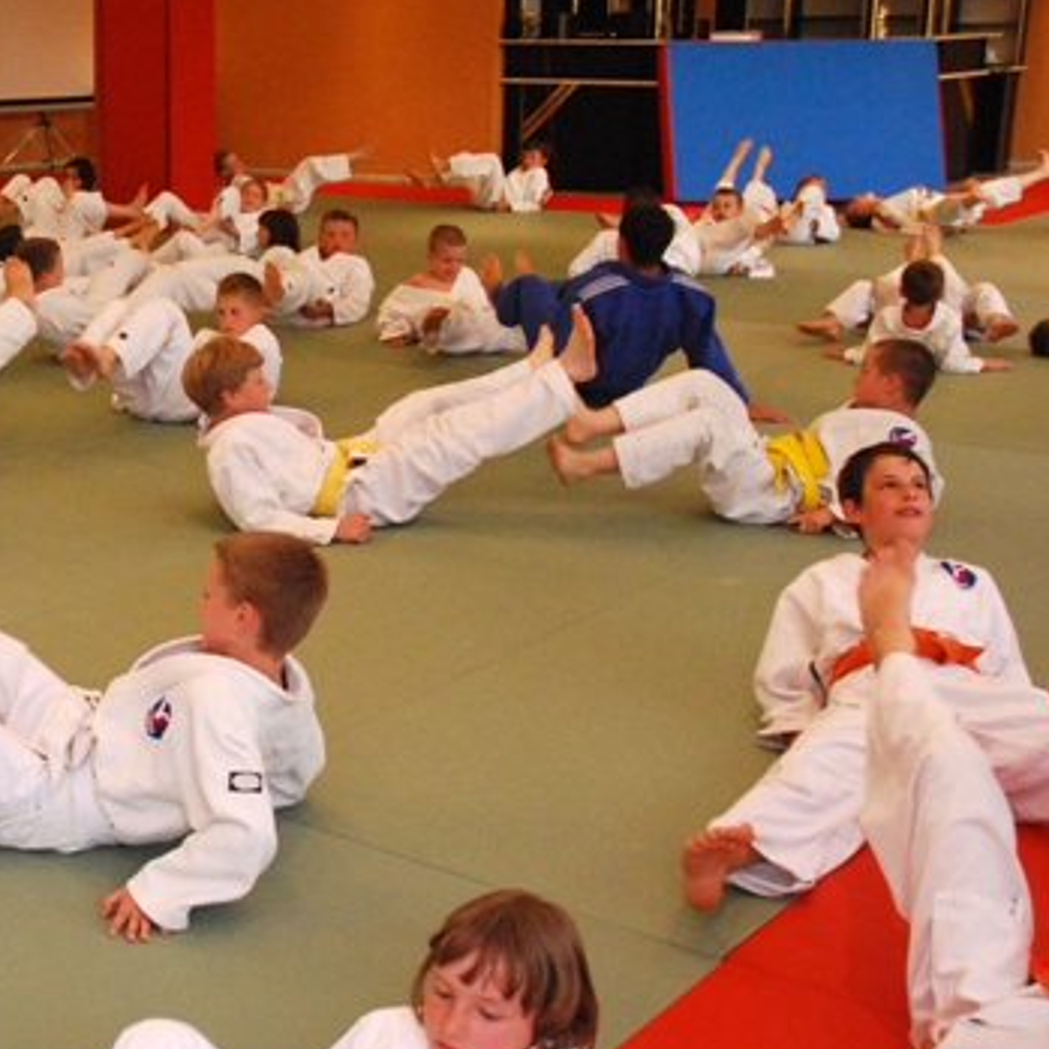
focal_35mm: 51
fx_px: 1749
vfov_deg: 33.4
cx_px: -69
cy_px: 523
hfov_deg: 30.3
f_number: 4
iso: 1600
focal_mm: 18
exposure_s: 1/60
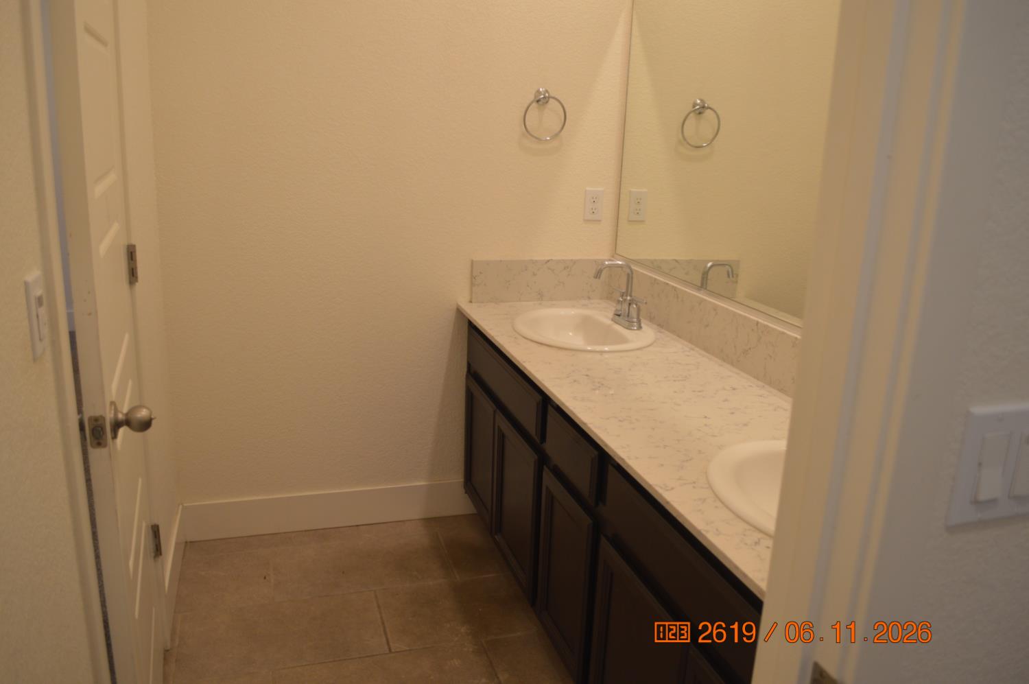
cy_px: 342
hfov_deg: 67.4
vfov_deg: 47.8
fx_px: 771
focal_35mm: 27
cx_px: 514
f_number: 4
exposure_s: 1/60
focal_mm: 18
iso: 400
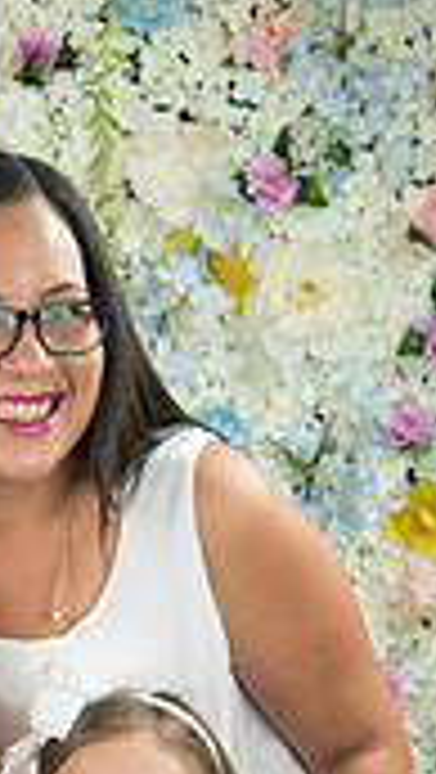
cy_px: 752
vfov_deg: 12.5
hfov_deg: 7.1
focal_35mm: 170
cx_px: -31
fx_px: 3487
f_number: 5
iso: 1250
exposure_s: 1/125
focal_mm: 62
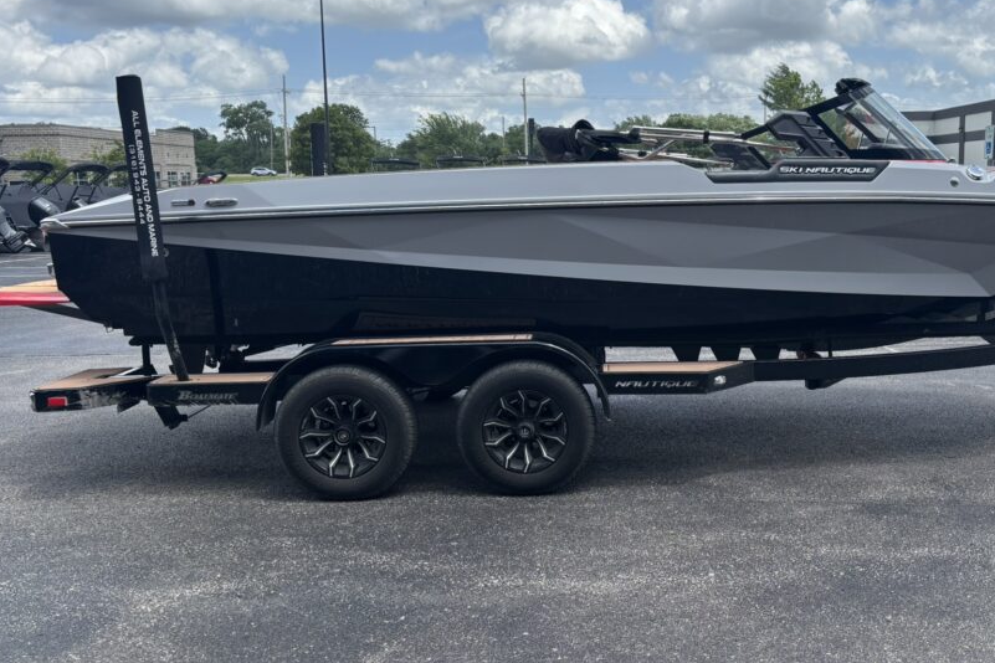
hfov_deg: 52.8
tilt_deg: -5.5
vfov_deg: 36.9
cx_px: 594
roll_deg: +1.5
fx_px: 995
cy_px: 307
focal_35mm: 36
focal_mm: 5.96
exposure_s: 1/3021
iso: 50
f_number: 1.6
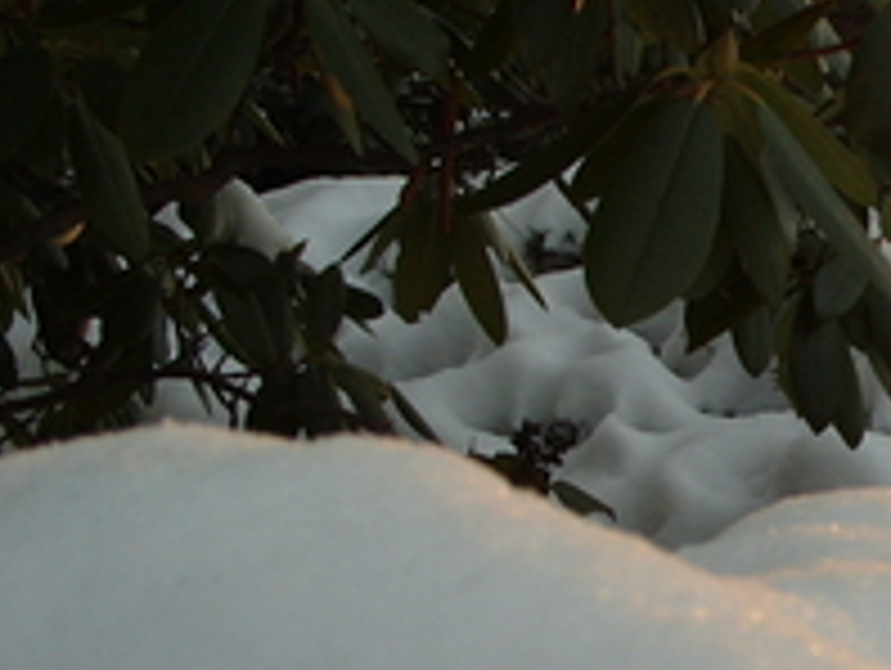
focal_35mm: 113
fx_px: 2912
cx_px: 1318
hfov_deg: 16.0
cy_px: 477
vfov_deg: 13.1
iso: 80
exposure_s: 1/180
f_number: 4.1
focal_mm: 7.8
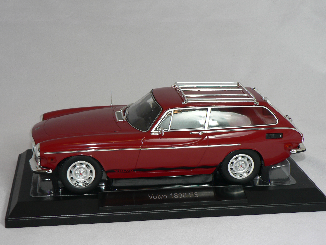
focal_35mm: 60
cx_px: 163
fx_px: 565
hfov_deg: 32.2
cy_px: 122
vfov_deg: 24.4
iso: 80
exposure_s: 1/60
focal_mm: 10.1
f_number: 3.2
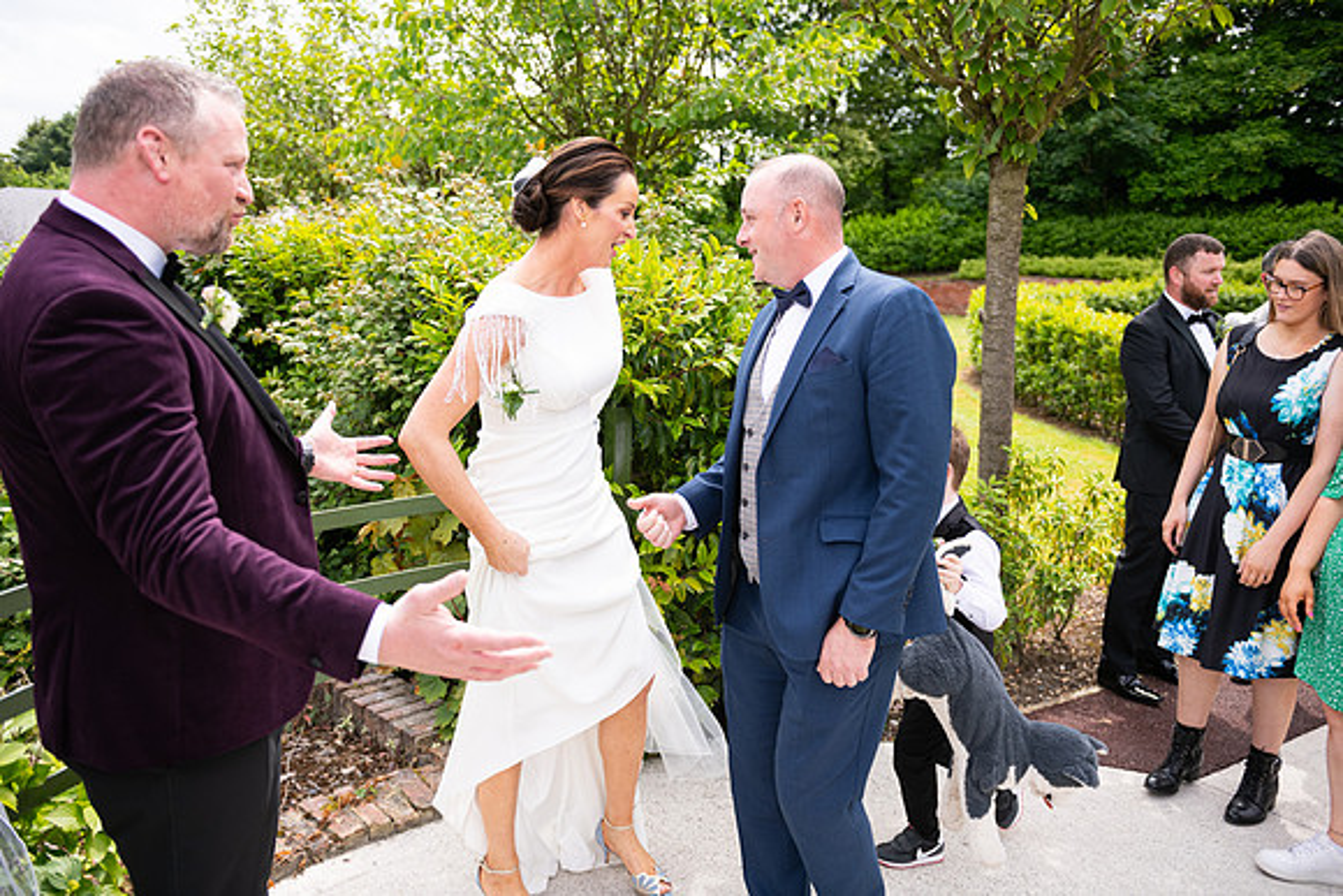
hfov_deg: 63.6
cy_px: 448
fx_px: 1082
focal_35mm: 29
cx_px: 672
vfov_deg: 45.0
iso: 250
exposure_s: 1/1600
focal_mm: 29
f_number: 3.5
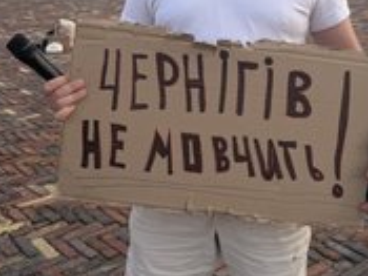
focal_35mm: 55
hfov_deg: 34.8
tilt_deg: -7.4
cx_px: 221
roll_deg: +0.8
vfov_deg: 25.7
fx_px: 584
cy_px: 27
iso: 80
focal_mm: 6.76
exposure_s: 1/708
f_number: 1.78
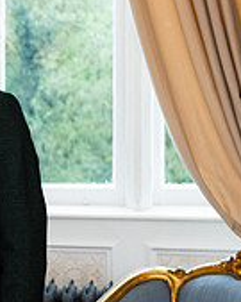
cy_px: 165
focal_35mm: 187
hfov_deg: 8.1
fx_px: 1669
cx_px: -141
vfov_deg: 10.3
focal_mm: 58
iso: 800
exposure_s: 1/160
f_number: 5
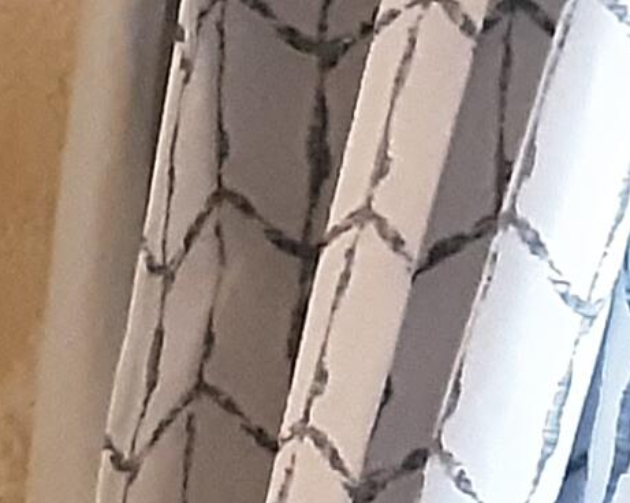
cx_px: -1010
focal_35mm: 178
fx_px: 3316
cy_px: 641
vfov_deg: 8.6
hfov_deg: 9.4
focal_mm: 2.9
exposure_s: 1/20
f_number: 1.9
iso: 640
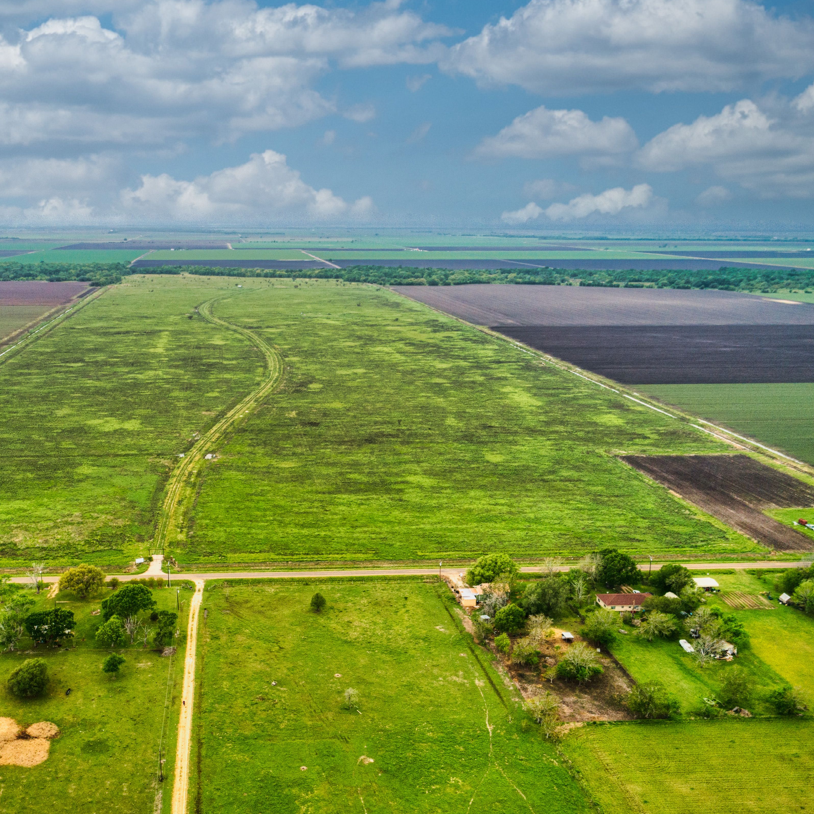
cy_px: 450
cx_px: 264
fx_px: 931
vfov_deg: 47.1
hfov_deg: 46.4
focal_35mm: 35
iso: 100
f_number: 4.5
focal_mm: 8.8
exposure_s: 1/240
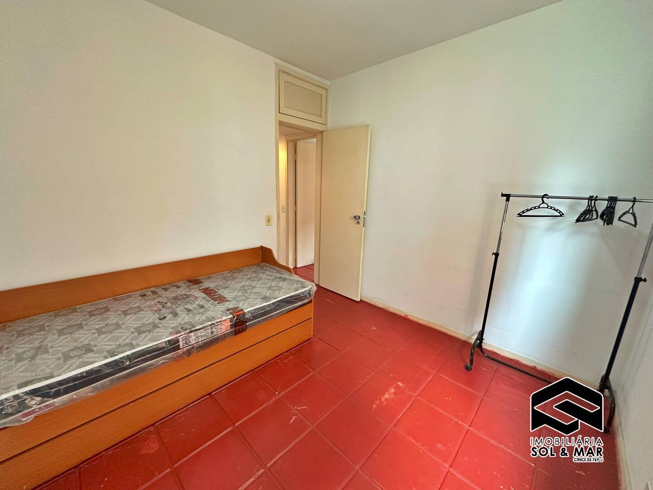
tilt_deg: -12.9
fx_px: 264
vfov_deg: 85.7
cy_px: 245
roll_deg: -1.9
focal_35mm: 14
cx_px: 326
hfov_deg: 102.1
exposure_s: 1/60
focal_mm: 2.22
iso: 250
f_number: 2.2
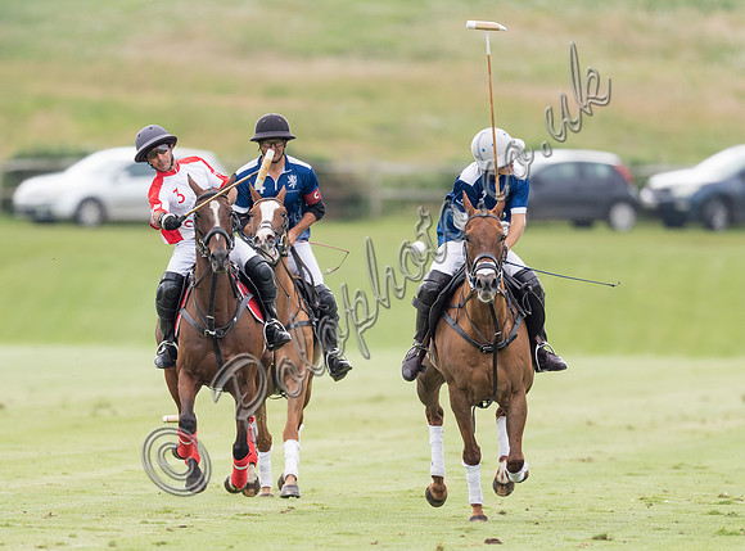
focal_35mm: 789
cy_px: 349
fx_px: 16886
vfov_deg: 1.9
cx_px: 201
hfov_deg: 2.5
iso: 400
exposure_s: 1/1600
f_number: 4
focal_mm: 500
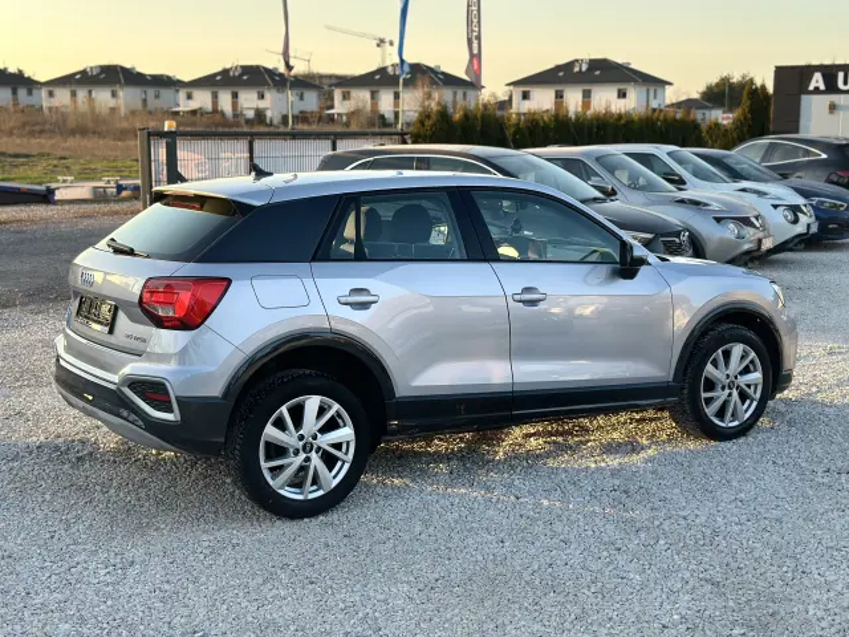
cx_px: 424
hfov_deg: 39.7
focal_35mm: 48
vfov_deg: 30.3
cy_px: 318
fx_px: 1177
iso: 80
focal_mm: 6.86
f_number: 1.78
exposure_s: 1/527
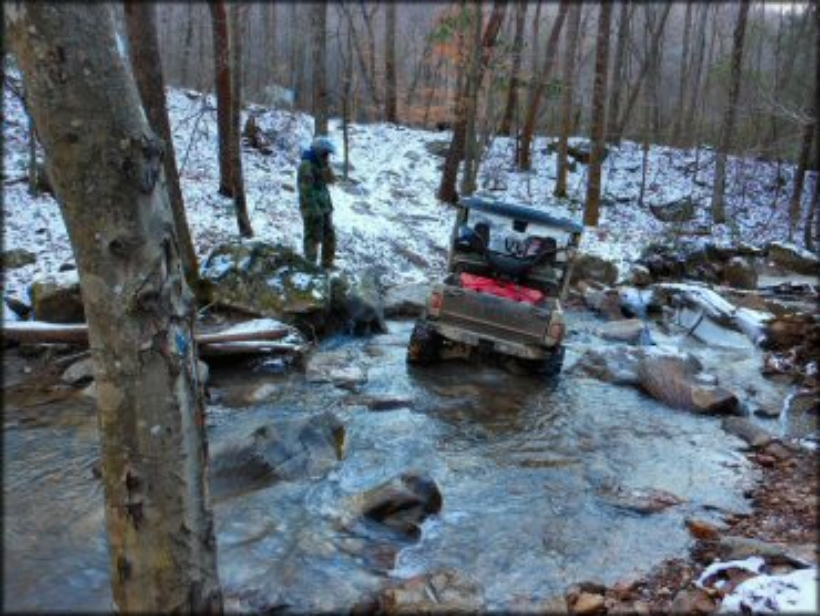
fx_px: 664
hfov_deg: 63.4
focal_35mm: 28
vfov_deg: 49.8
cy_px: 308
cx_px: 410
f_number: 3.7
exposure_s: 1/30
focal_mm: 5
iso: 100
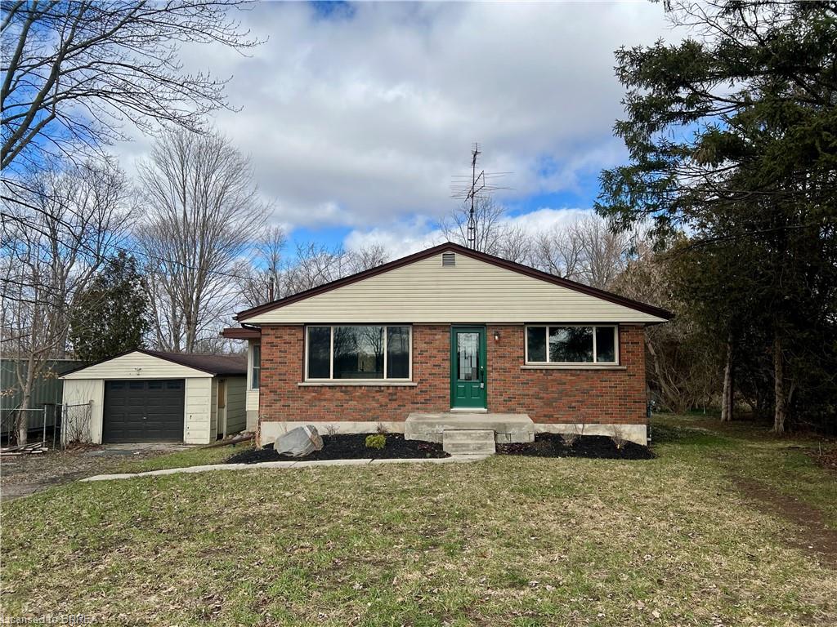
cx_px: 418
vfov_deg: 53.1
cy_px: 314
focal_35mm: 26
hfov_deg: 67.3
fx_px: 629
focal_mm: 5.7
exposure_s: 1/4274
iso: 50
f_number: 1.5
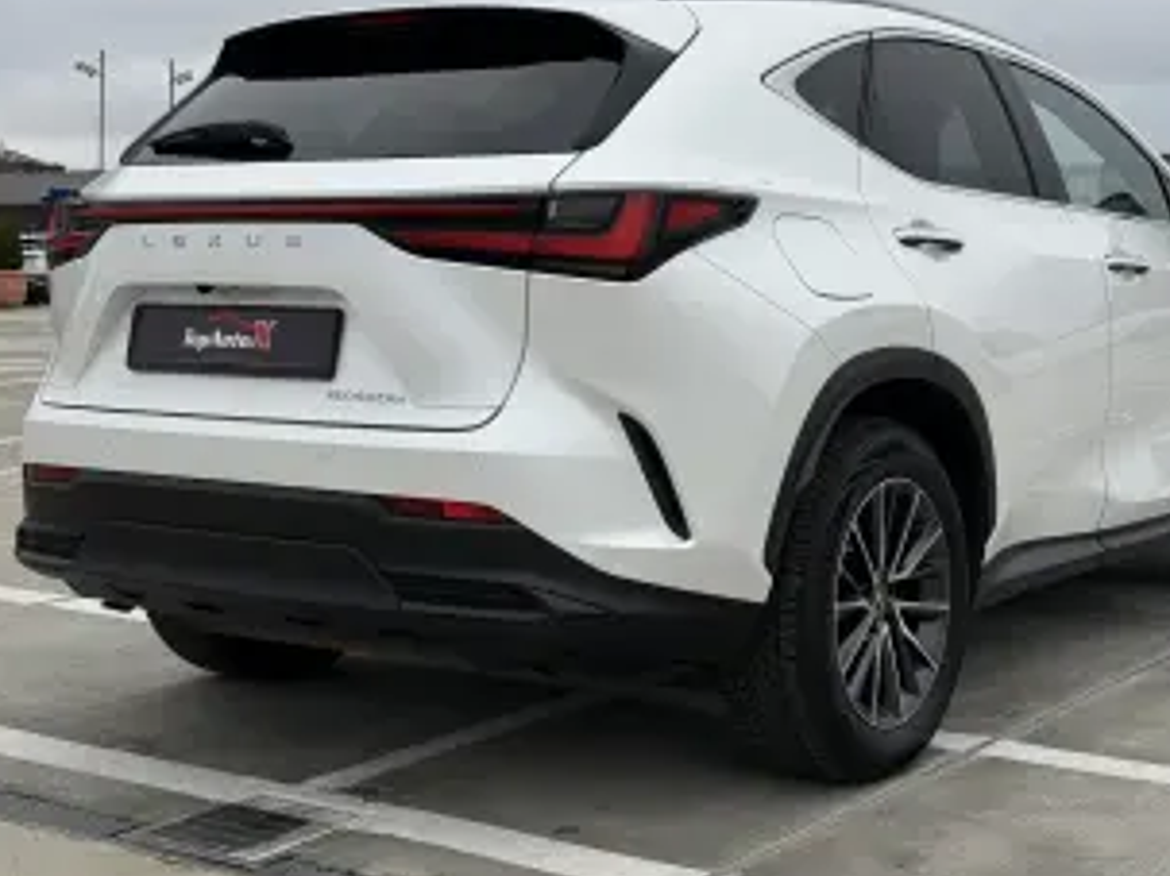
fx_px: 1926
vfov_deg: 25.6
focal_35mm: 57
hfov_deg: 33.7
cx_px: 672
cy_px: 390
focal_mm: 6.76
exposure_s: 1/1041
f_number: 1.78
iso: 64
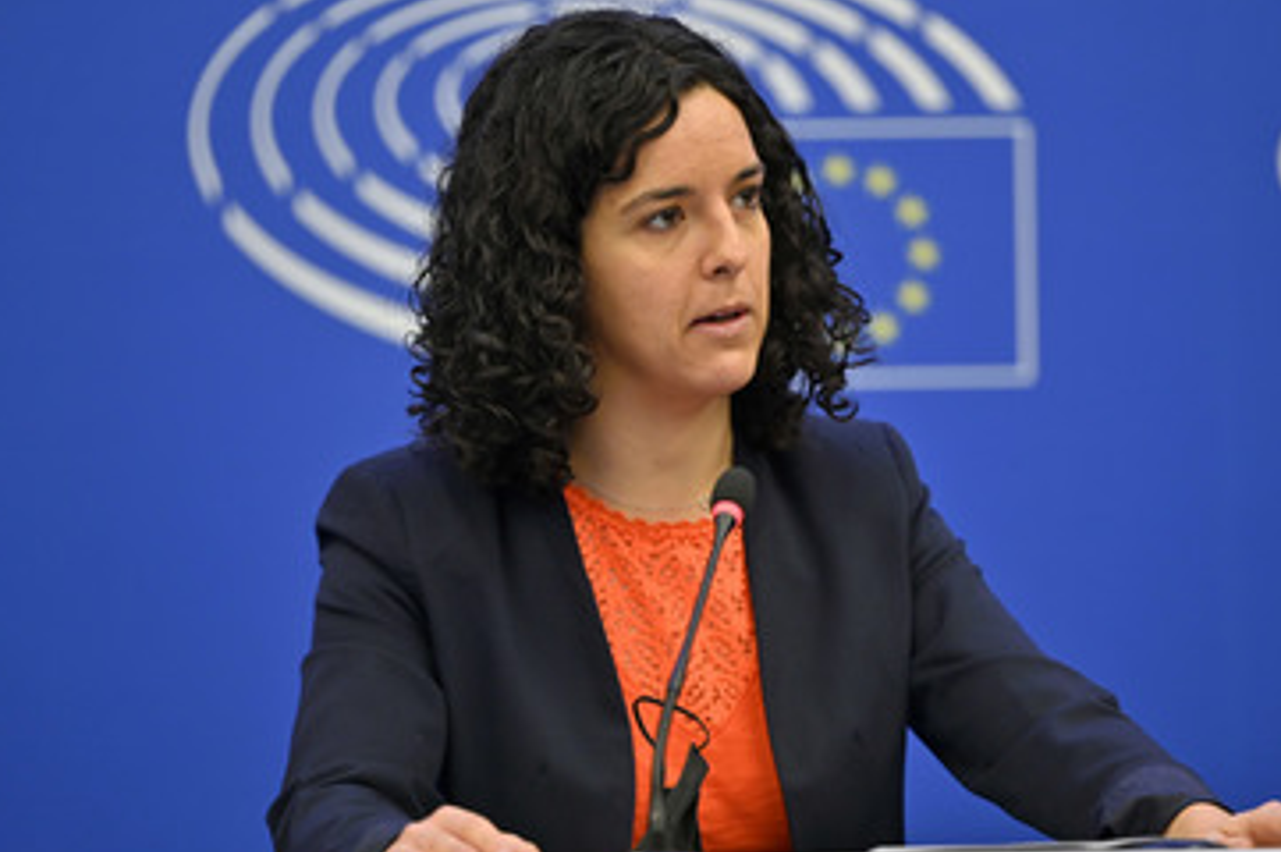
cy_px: 472
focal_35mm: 225
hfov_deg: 9.2
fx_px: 7999
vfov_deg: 6.1
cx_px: 751
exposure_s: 1/250
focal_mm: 180
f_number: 2.8
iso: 1000
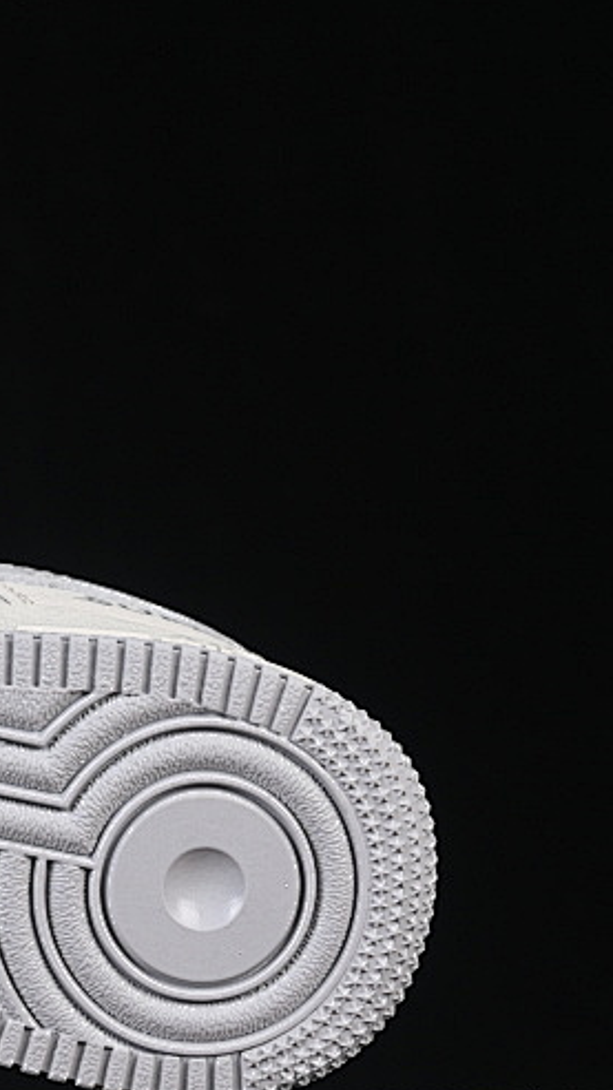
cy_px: 606
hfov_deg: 6.9
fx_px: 4974
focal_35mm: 172
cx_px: -352
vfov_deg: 12.5
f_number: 8
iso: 160
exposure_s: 1/80
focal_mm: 50
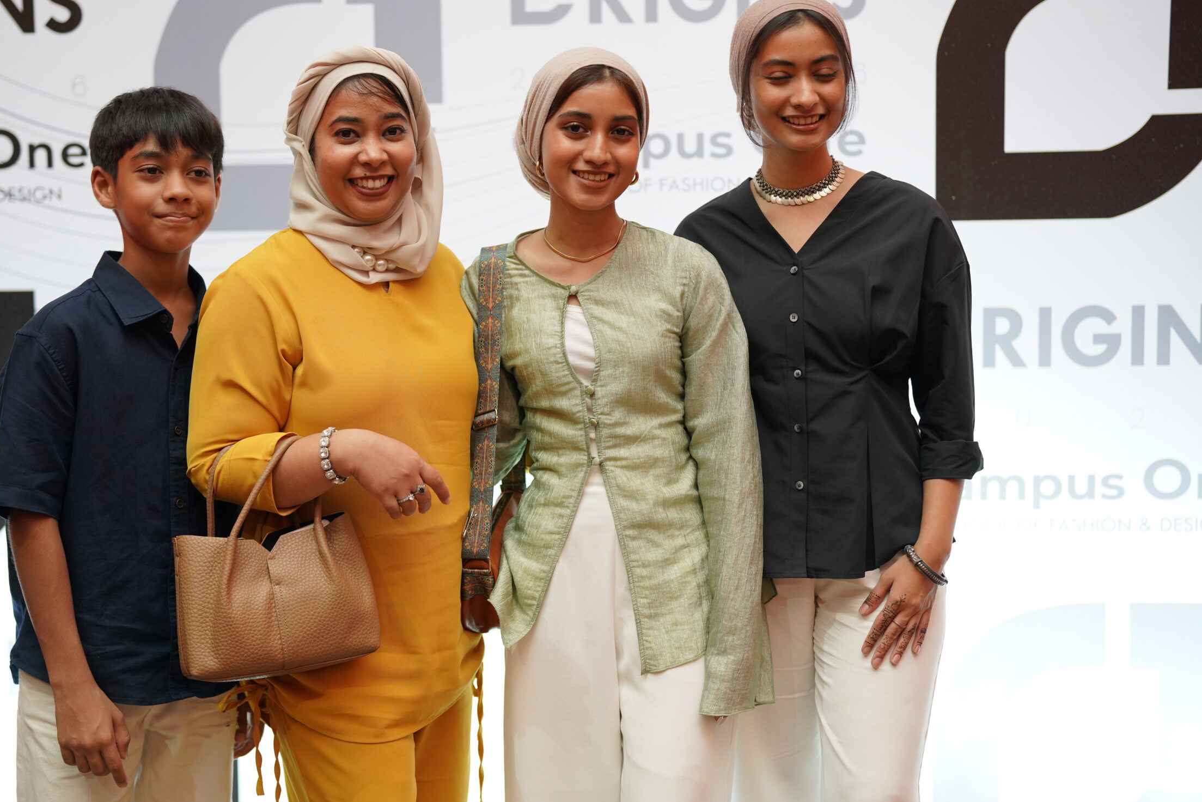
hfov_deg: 34.4
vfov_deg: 23.4
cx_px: 510
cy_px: 360
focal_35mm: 58
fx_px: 1937
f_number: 1.8
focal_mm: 50
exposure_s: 1/160
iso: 1000
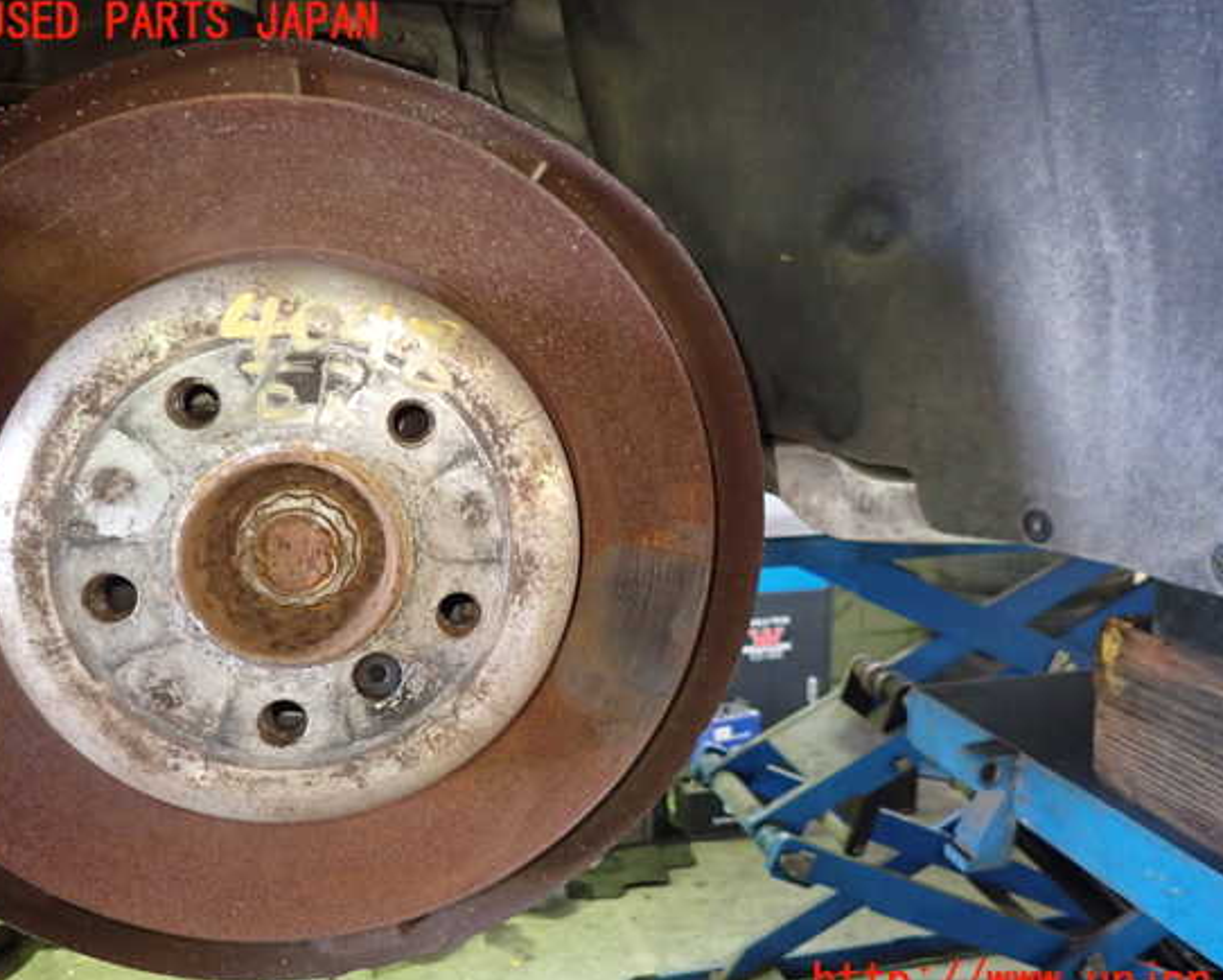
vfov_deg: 53.2
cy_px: 504
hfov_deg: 64.0
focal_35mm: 27
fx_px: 978
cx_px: 645
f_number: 2
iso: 640
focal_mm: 4.5
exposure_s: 1/30
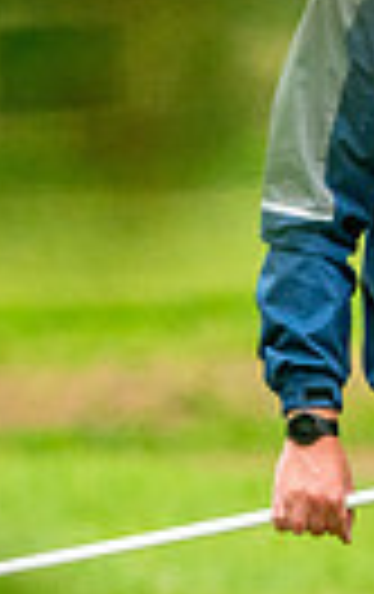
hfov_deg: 0.7
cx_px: 1054
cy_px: 513
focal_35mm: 2011
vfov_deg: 1.0
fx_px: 32654
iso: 800
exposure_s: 1/800
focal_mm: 300
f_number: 4
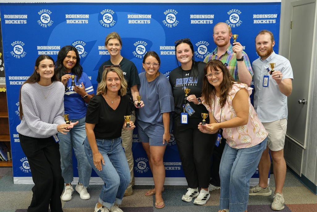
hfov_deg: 47.4
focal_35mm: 41
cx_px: 158
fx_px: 361
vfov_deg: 32.6
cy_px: 106
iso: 2000
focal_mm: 41
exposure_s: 1/160
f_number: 4.5
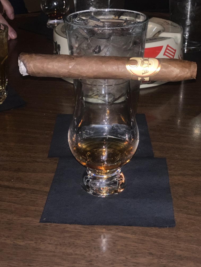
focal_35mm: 55
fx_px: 426
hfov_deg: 26.6
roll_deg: -0.3
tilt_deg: -26.4
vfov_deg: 34.9
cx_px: 102
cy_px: 137
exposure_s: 1/33
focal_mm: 6
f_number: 2.4
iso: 160
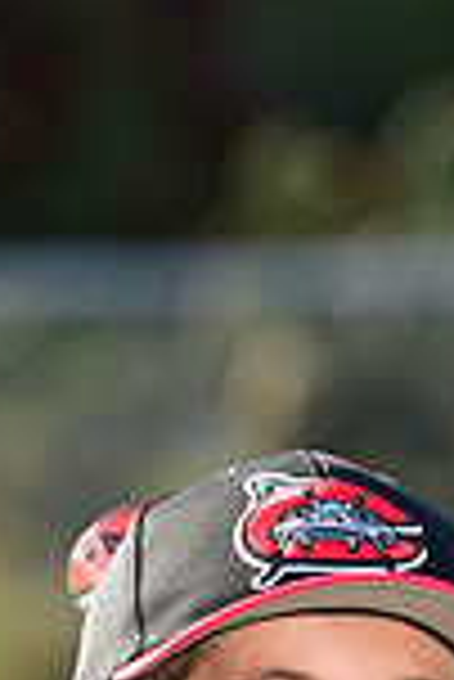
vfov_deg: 2.7
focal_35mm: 770
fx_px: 14531
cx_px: 339
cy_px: 1252
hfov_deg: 1.8
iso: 80
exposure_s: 1/200
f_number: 5
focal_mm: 200
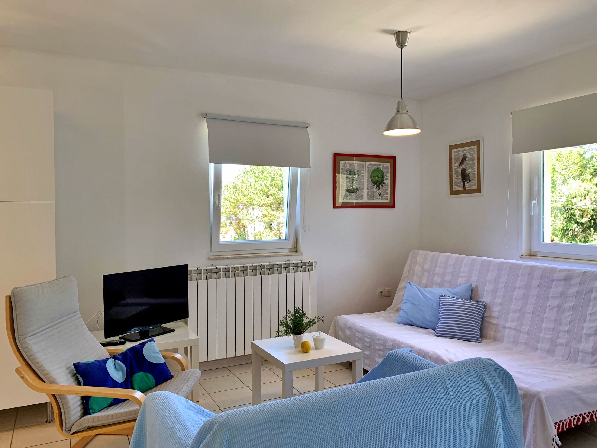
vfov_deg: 53.1
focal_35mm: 26
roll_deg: -2.5
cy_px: 224
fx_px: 448
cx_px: 298
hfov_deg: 67.3
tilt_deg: -0.9
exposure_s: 1/100
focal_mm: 4.25
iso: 40
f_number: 1.8
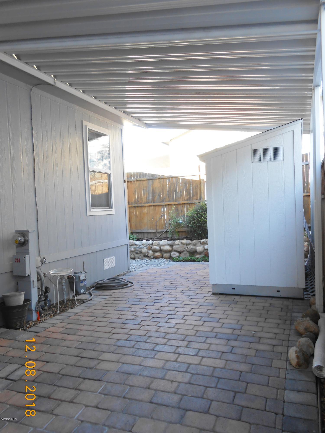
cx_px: 162
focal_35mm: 26
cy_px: 216
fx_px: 325
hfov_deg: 53.1
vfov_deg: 67.3
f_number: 3.5
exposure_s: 1/30
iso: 80
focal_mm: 4.6
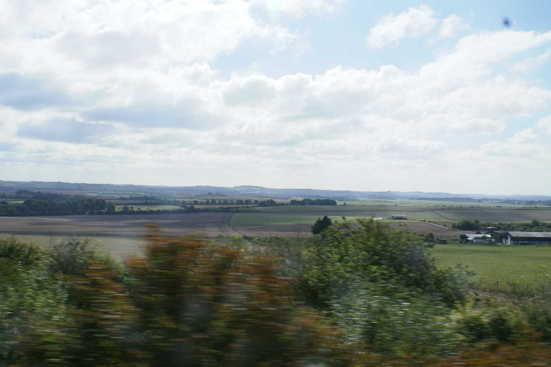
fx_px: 551
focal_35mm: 36
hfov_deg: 53.1
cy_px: 184
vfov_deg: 36.9
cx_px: 276
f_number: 10
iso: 100
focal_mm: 24
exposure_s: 1/250
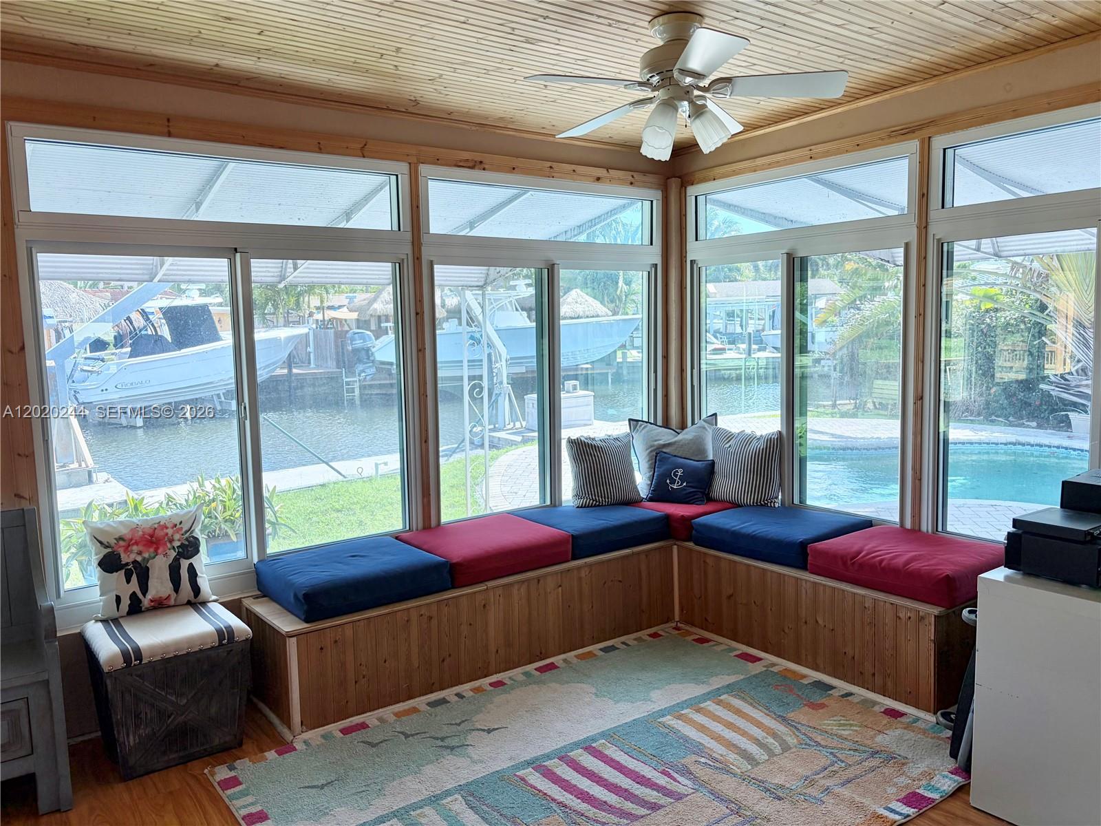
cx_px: 550
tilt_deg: -6.1
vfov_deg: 53.1
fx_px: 827
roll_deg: +2.6
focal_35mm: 26
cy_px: 413
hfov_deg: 67.3
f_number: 1.6
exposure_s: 1/192
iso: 50
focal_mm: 5.96
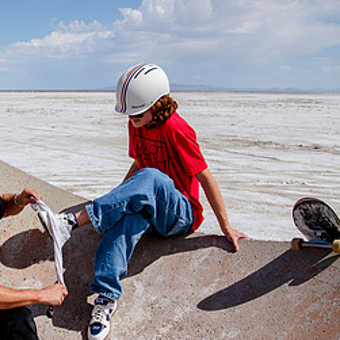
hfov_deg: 33.4
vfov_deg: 34.3
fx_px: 545
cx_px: 57
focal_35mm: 49
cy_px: 232
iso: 160
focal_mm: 24
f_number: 6.3
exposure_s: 1/1250
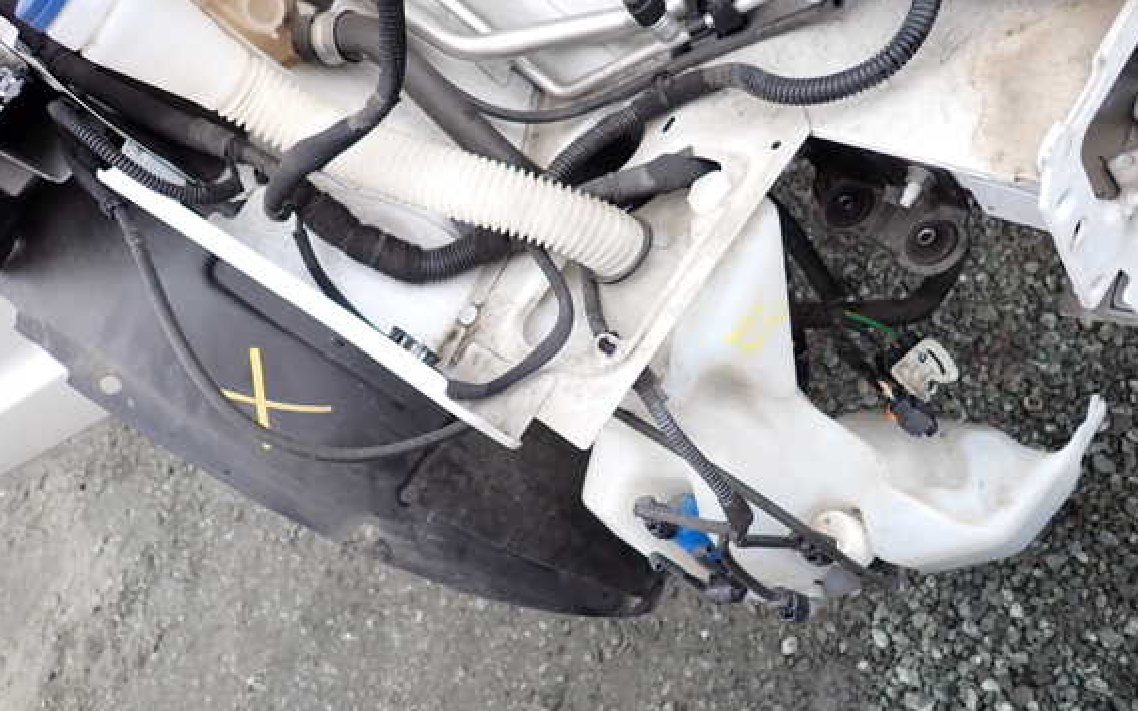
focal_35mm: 28
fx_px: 868
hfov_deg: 66.4
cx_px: 595
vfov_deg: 44.5
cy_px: 334
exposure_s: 1/125
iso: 125
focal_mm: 4.5
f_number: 2
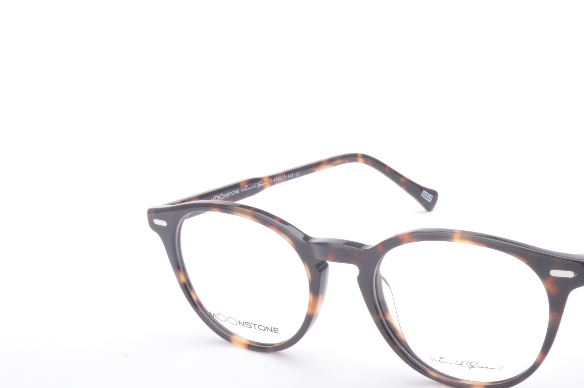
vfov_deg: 18.1
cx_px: 439
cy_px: 234
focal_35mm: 75
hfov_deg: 26.7
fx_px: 1216
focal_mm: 32
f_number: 29
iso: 800
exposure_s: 1/250
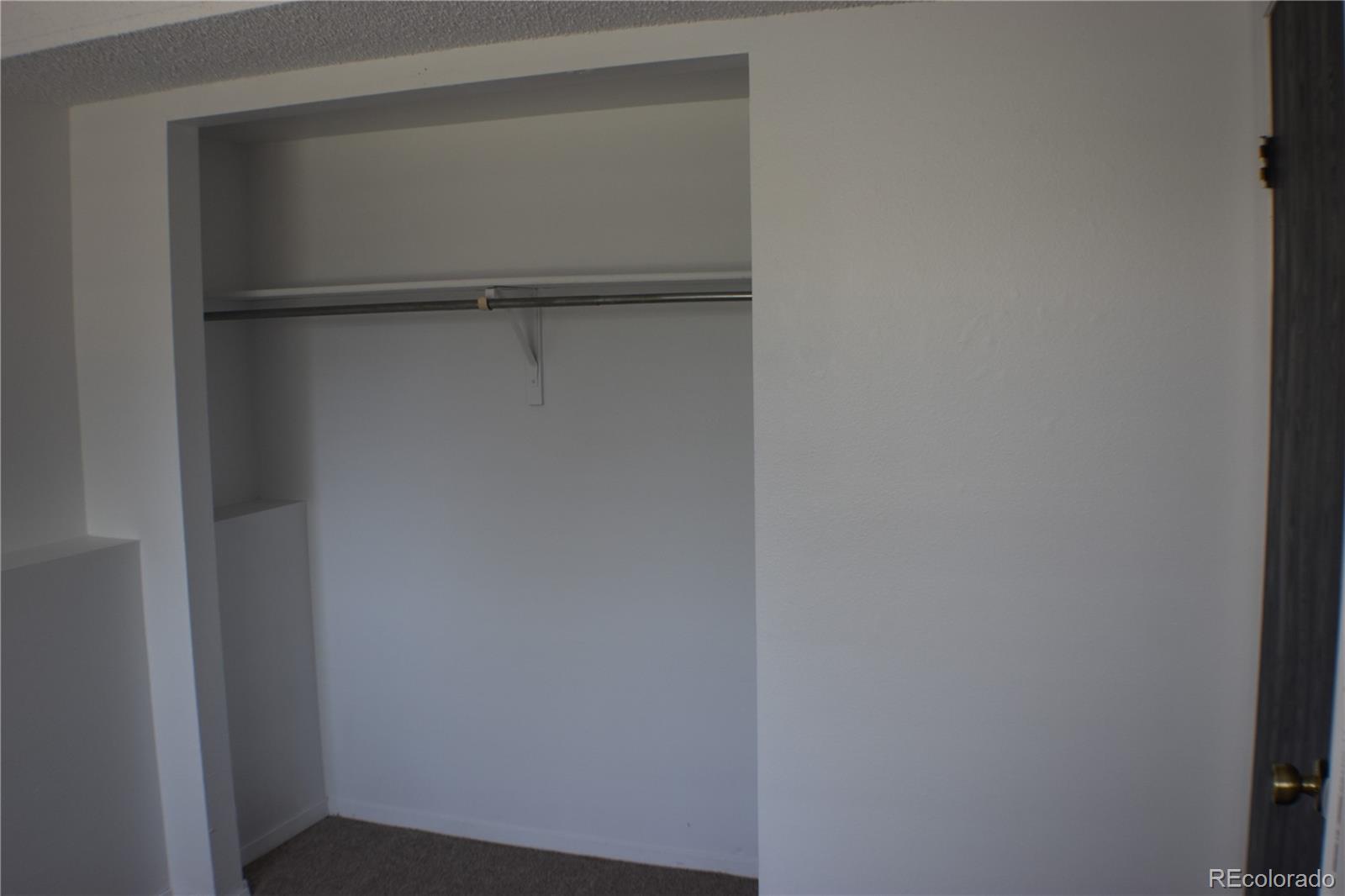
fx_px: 1625
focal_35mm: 44
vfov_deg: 30.8
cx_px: 672
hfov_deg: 45.0
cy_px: 448
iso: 400
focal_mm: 29
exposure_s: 1/60
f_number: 4.2
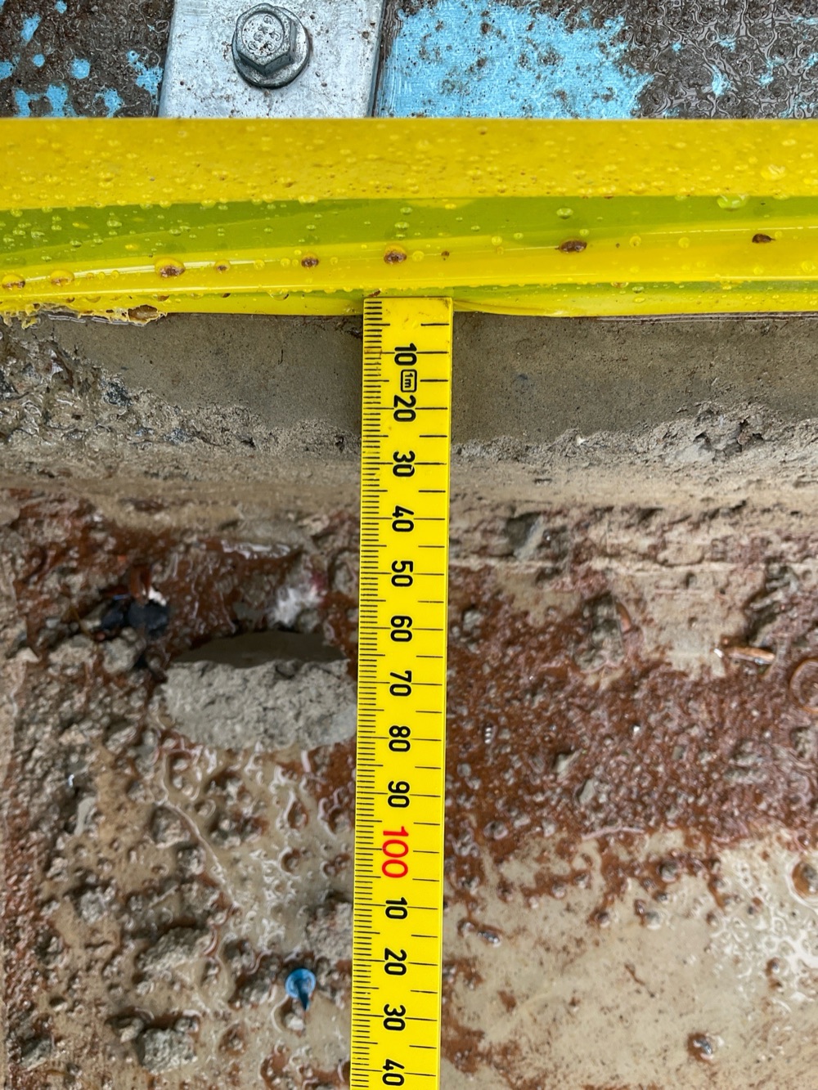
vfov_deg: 61.7
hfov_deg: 48.2
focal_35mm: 29
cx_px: 409
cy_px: 545
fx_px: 914
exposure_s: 1/120
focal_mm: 3
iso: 32
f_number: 1.8
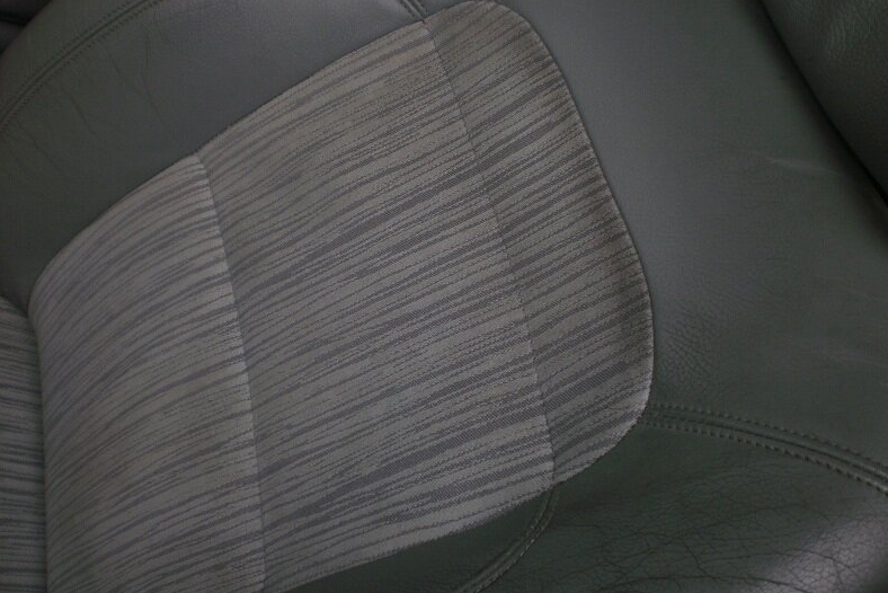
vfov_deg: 35.1
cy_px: 289
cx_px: 450
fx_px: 938
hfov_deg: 50.7
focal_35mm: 38
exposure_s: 1/50
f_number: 3.1
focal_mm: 6.3
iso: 100
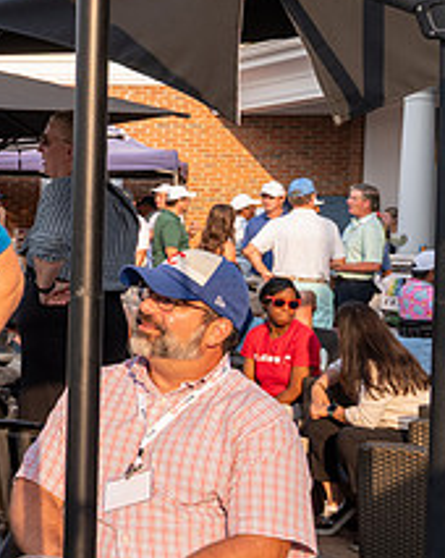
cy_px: 236
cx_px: -196
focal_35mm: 78
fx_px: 1286
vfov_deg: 24.4
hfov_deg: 17.8
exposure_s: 1/250
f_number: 6.3
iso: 250
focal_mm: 30.5
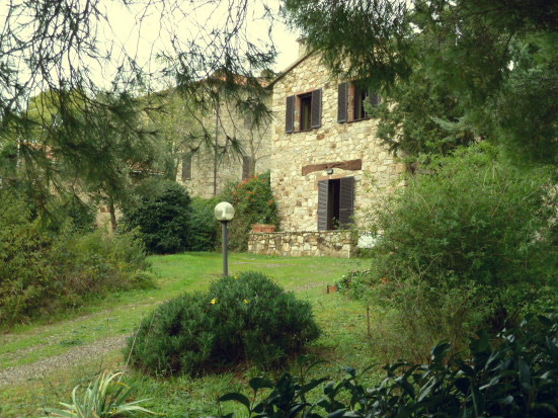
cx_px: 310
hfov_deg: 43.8
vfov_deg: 33.6
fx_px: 693
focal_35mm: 43
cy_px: 201
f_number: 3.6
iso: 80
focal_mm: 6.1
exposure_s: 1/100
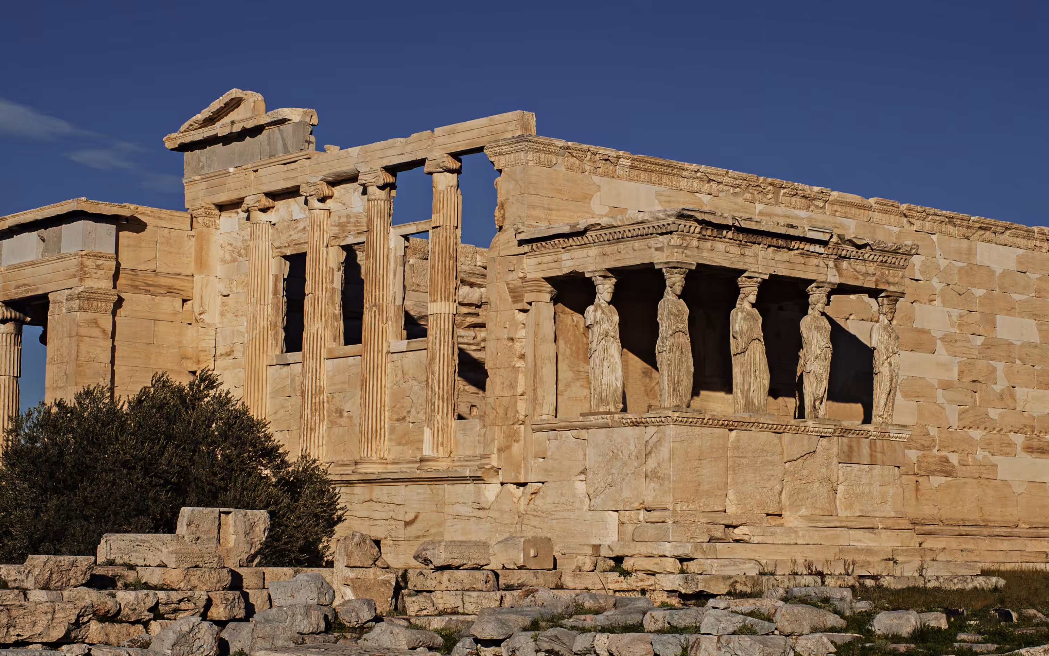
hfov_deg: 28.2
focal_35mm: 73
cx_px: 567
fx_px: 2087
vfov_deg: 17.9
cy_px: 362
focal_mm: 50
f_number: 11
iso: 320
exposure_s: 1/800
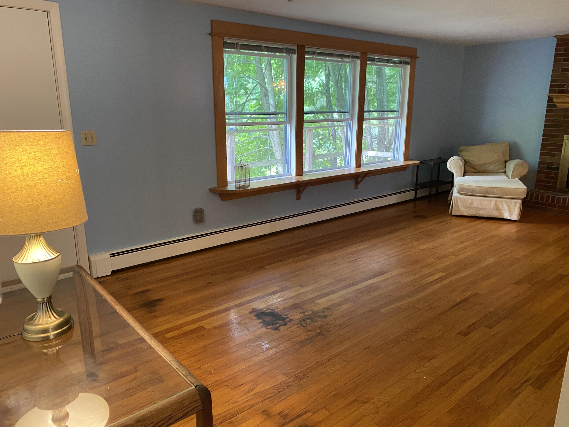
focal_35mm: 26
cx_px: 284
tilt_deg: -15.4
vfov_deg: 53.1
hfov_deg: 67.3
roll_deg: -0.8
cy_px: 214
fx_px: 427
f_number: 1.8
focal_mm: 4.25
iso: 320
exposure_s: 1/40
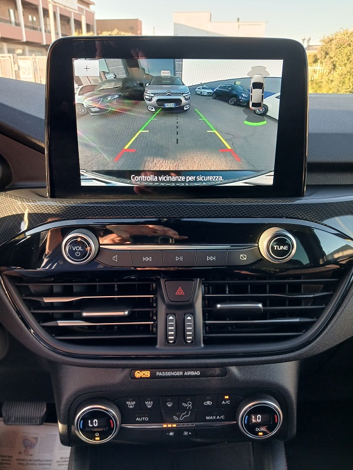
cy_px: 235
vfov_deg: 65.3
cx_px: 176
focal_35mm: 27
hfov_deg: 51.4
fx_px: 367
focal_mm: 3.98
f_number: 1.8
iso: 80
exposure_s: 1/50
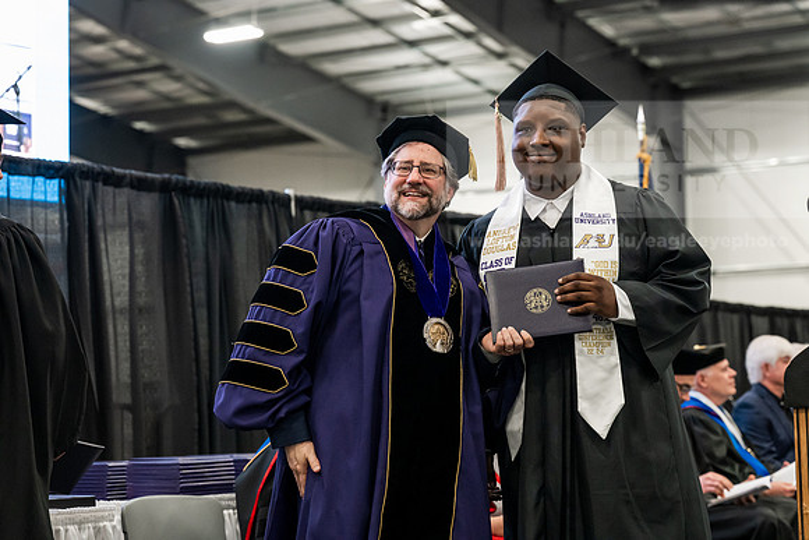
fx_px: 1910
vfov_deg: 16.1
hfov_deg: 23.9
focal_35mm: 85
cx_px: 404
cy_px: 270
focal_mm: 85
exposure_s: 1/200
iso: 4000
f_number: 4.5
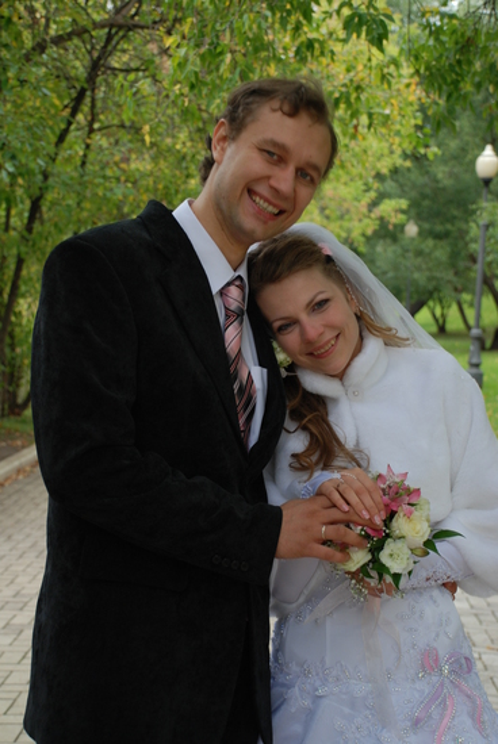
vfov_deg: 30.5
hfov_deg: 20.7
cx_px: 249
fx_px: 1366
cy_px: 372
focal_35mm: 66
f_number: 4.8
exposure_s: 1/60
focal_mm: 44
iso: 250
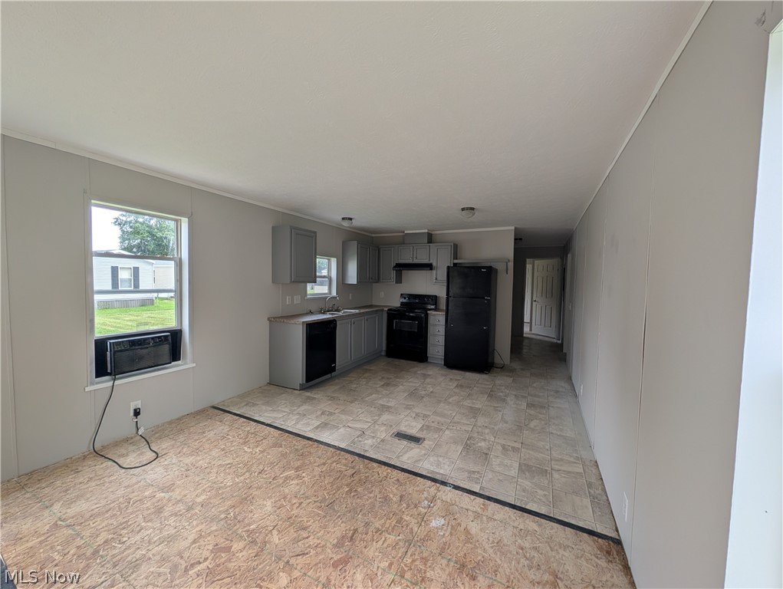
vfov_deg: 94.6
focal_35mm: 12
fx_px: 272
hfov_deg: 110.5
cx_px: 392
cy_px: 294
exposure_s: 1/464
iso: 55
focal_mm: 2.02
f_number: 1.7
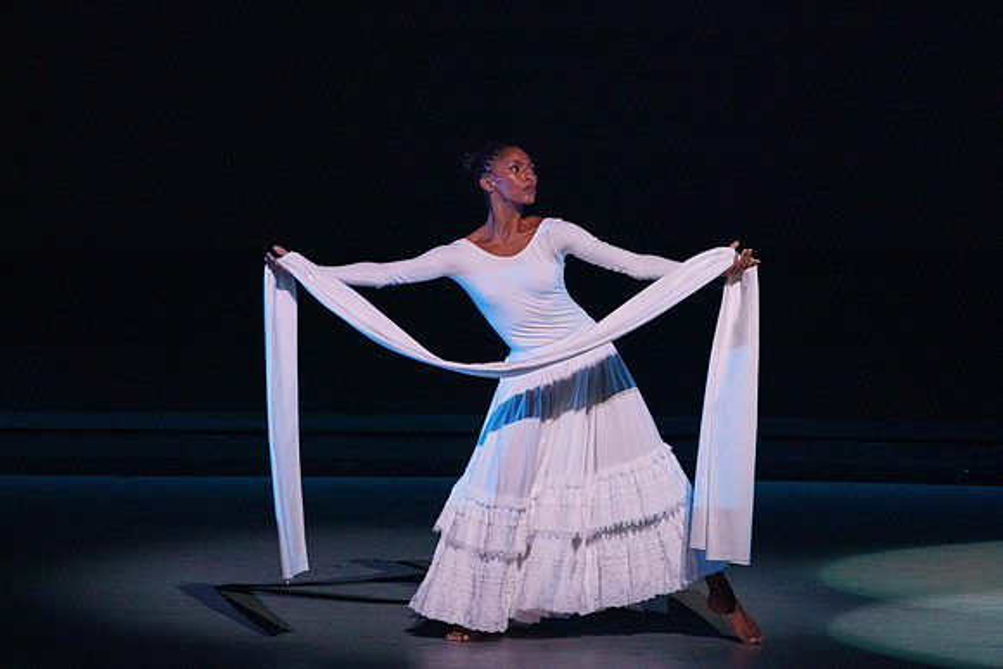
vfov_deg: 3.4
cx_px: 502
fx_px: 11147
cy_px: 334
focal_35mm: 400
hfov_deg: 5.2
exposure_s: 1/400
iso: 5000
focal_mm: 400
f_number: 6.3
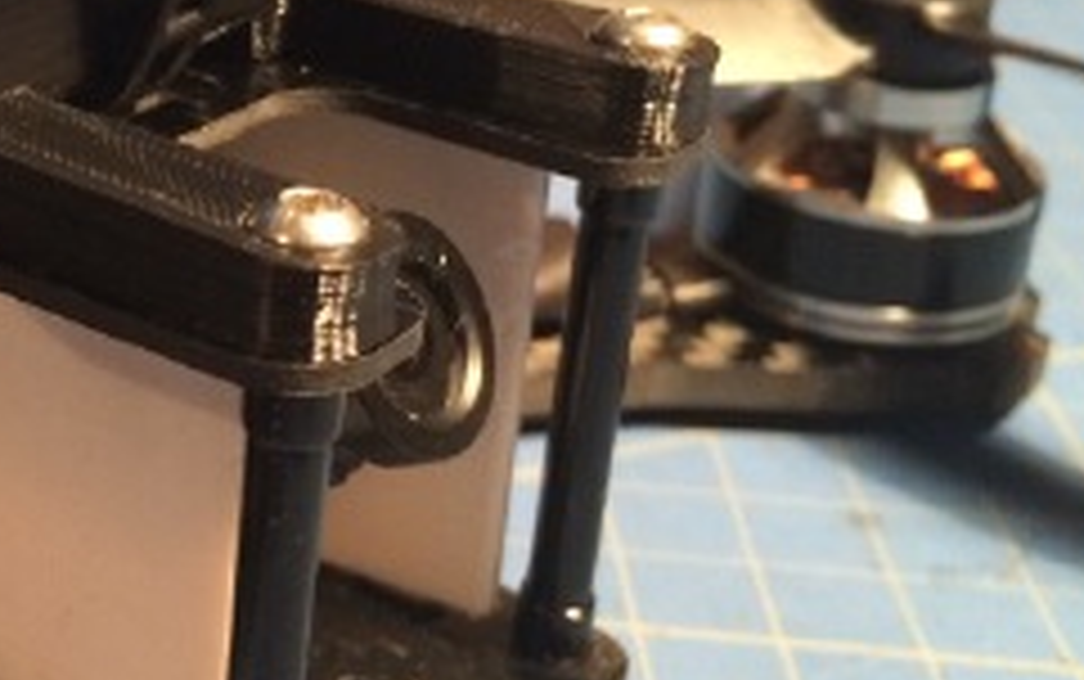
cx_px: -25
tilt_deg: -22.5
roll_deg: +0.4
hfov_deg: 28.2
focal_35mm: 68
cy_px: 189
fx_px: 2010
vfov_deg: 19.1
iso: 320
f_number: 2.2
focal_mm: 4.15
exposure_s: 1/17
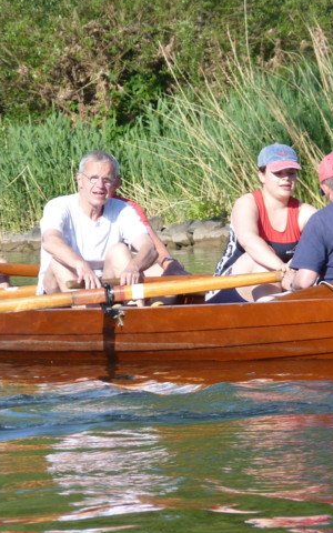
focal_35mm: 436
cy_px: 230
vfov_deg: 4.8
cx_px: 141
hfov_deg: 3.0
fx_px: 6331
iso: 100
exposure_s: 1/500
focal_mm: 44
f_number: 3.7
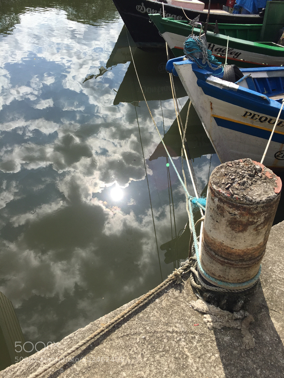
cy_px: 189
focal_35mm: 29
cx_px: 142
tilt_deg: -39.0
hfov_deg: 48.2
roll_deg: +1.2
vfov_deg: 61.7
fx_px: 317
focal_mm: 4.15
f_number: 2.2
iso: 32
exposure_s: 1/1980
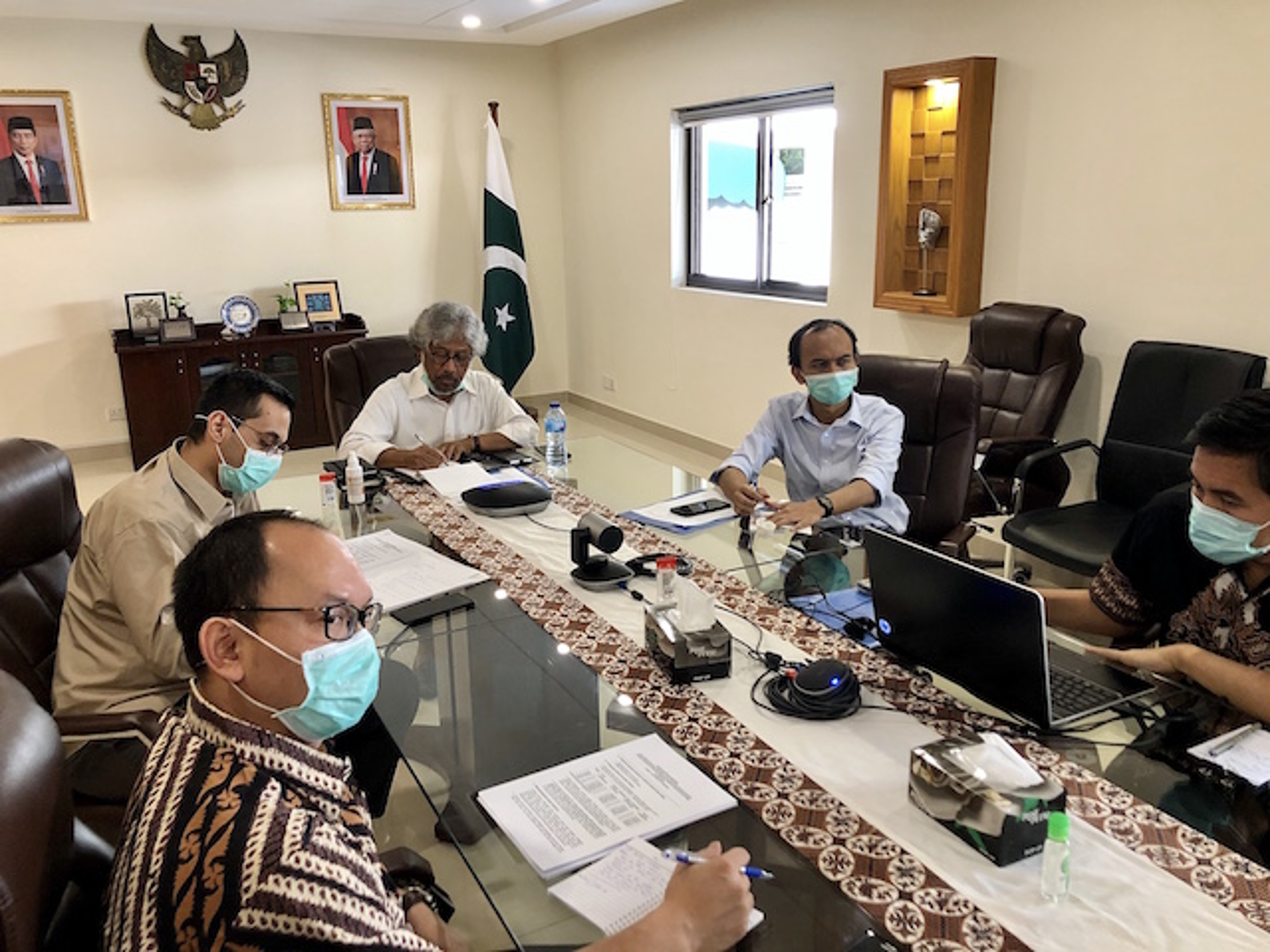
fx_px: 1027
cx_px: 635
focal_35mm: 28
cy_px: 476
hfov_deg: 63.4
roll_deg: +1.8
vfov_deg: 49.7
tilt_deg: -15.2
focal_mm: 3.99
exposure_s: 1/15
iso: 40
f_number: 1.8
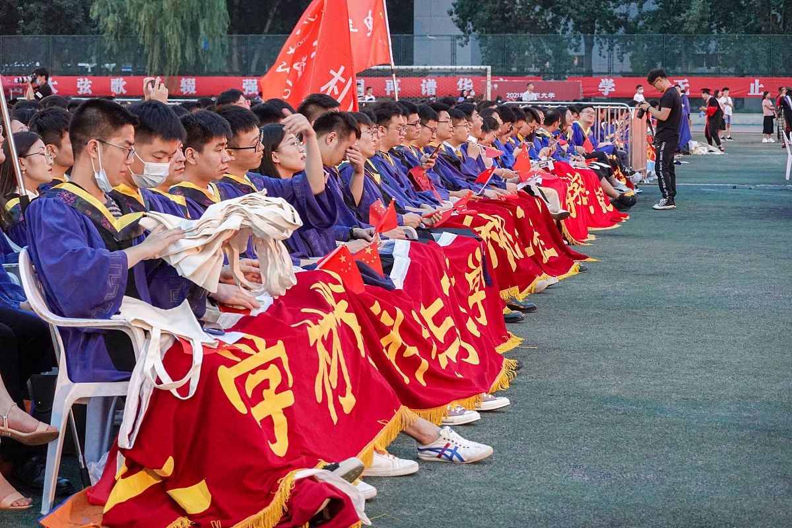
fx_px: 2200
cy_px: 264
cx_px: 396
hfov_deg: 20.4
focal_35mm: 100
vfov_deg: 13.7
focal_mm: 36.7
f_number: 4
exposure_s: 1/60
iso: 1250
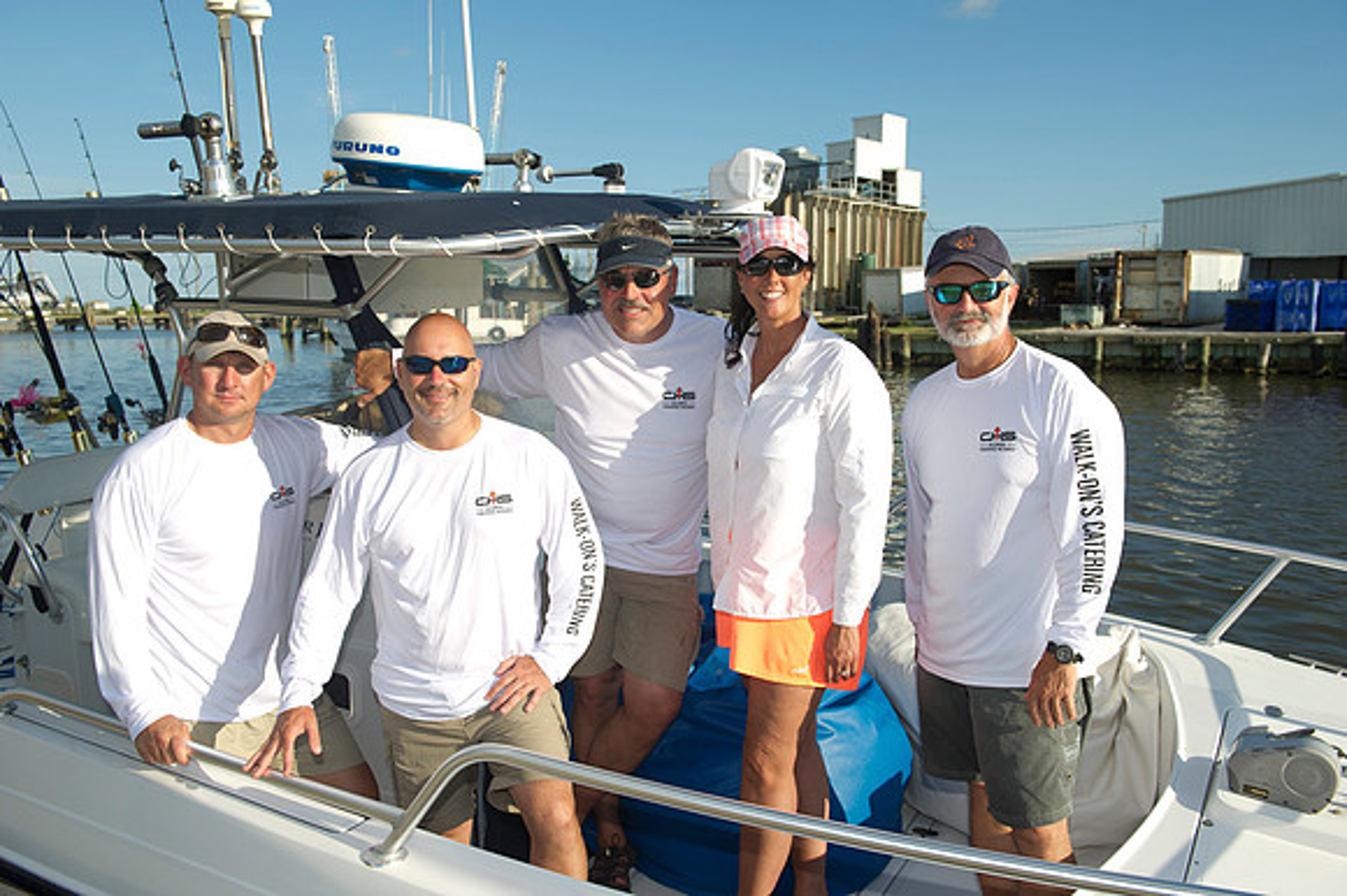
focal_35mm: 32
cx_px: 674
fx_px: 1197
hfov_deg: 58.7
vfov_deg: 41.1
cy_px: 448
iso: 125
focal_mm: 32
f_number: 6.3
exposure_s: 1/400
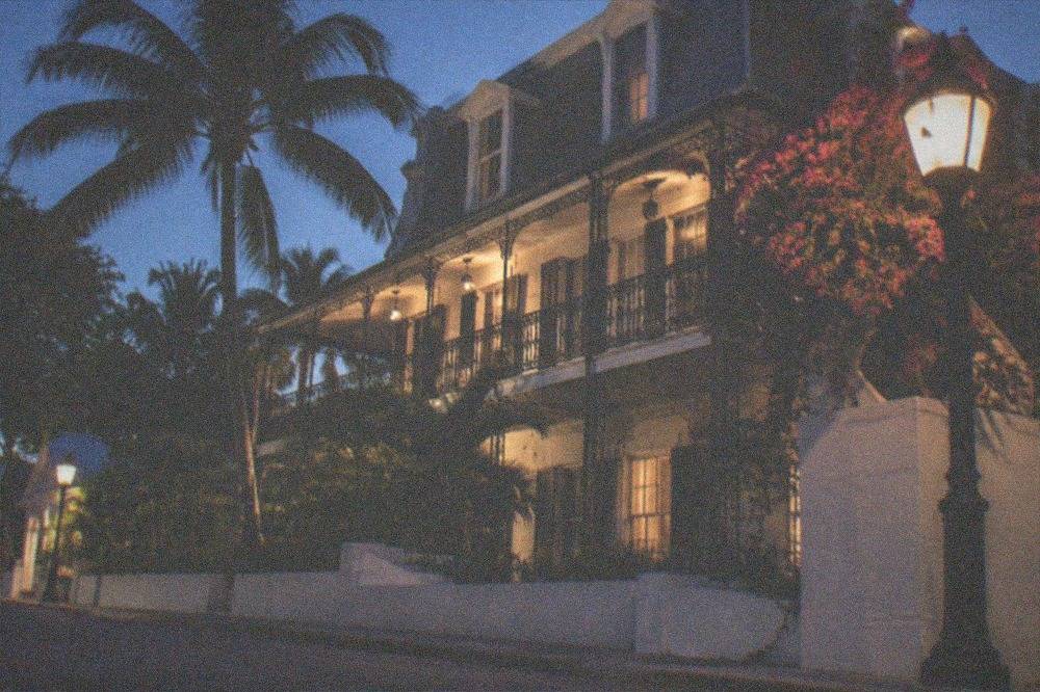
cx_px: 520
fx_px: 1011
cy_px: 346
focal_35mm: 35
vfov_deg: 37.8
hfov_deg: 54.5
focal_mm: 35
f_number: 8
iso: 4000
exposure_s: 1/25
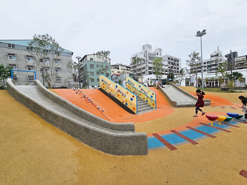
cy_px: 92
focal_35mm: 13
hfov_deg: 106.2
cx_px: 124
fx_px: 93
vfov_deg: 89.9
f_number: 2.2
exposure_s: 1/1718
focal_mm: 2.2
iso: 50
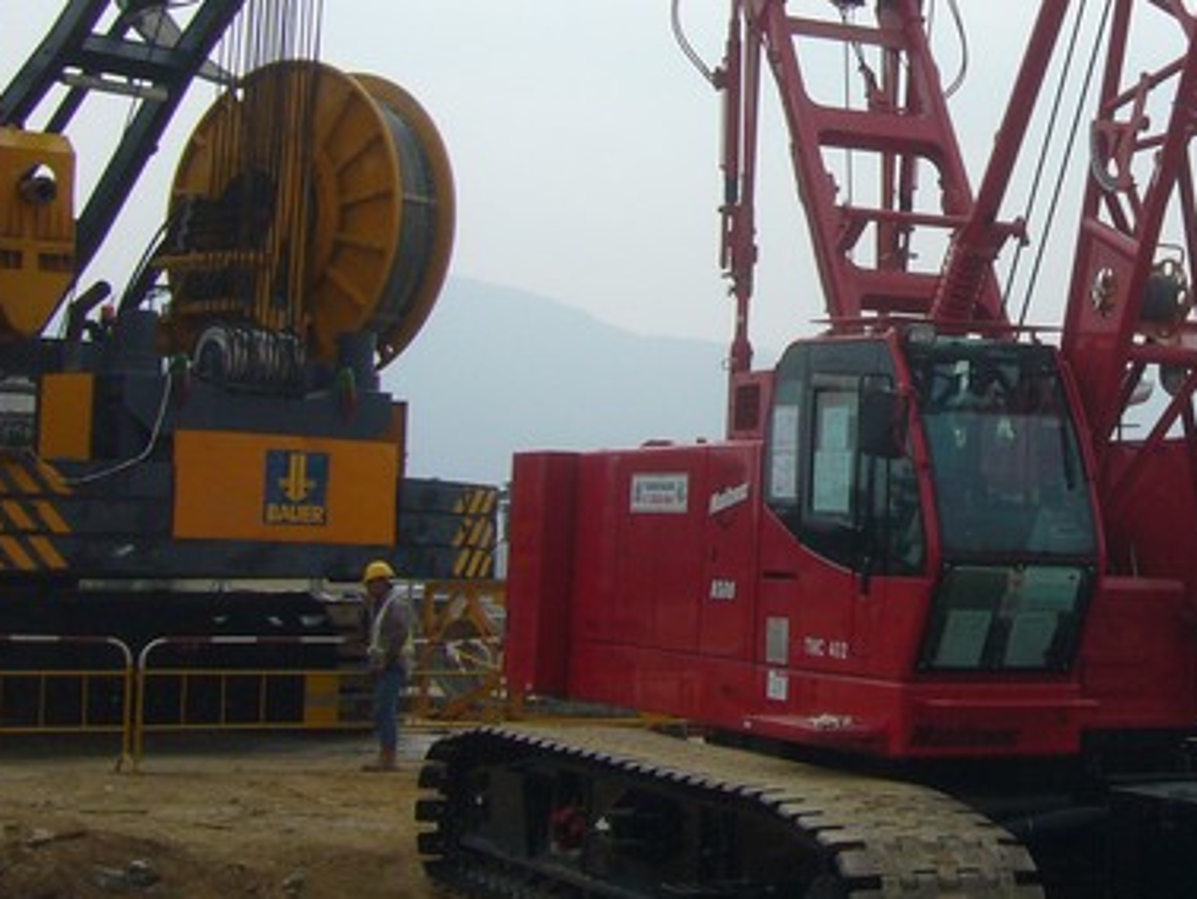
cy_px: 190
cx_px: 1092
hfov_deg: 25.4
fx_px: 2561
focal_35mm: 74
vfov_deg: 19.7
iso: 100
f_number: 5.6
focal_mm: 5.8
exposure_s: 1/800
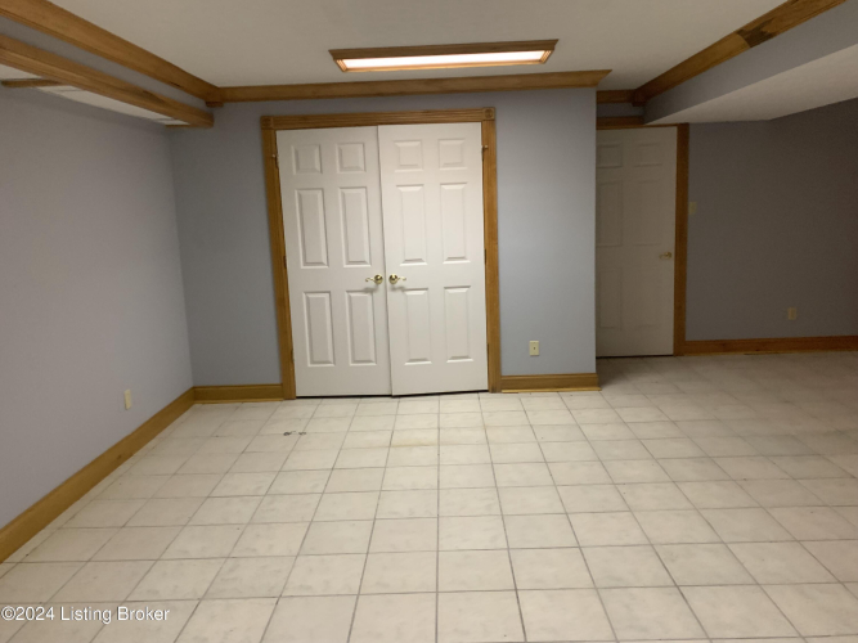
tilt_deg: -10.1
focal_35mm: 26
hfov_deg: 67.3
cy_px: 322
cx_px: 429
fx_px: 644
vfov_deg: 53.0
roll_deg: +2.4
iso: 320
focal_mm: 4.25
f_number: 1.8
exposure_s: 1/60
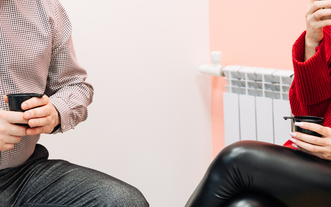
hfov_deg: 23.3
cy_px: 10
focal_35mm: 87
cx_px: 49
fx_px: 785
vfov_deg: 14.8
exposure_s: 1/80
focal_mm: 46.9
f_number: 3.5
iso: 640
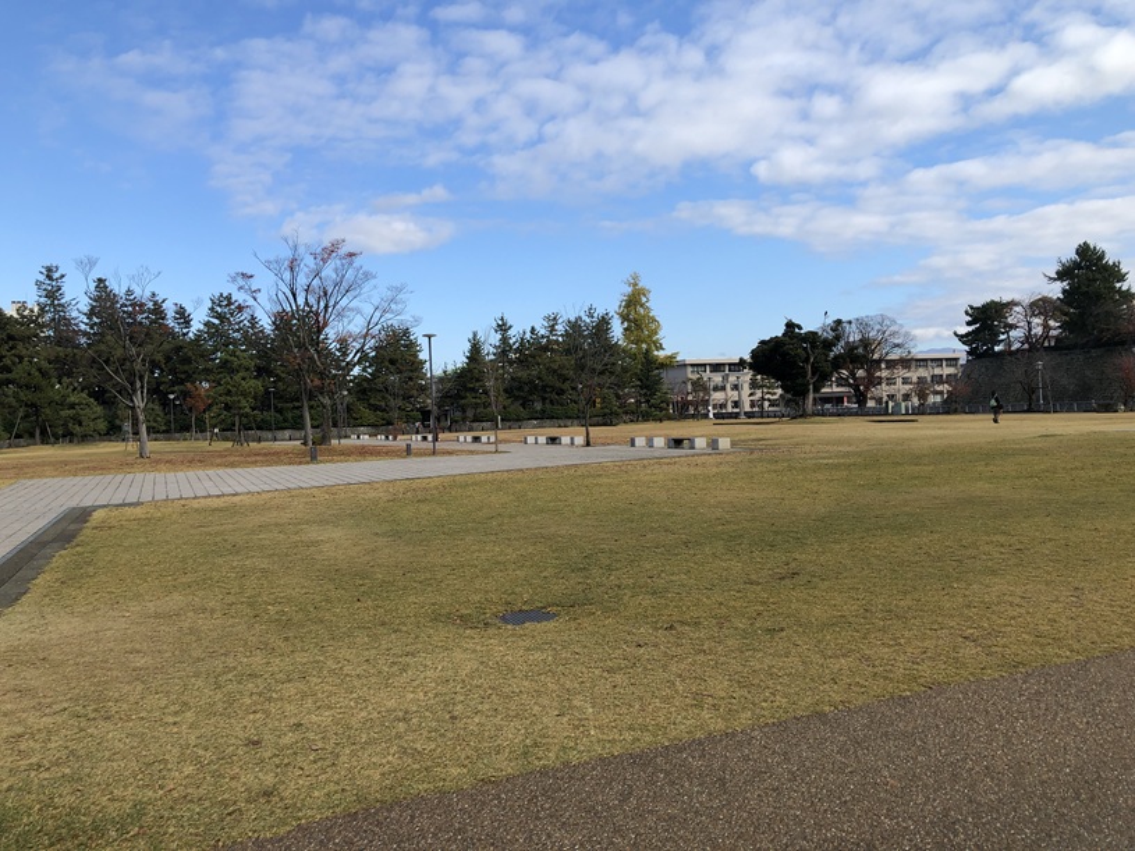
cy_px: 426
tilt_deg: +0.3
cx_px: 568
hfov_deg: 63.5
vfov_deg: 49.7
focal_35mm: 28
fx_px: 918
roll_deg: +2.0
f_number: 1.8
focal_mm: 3.99
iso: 20
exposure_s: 1/1333
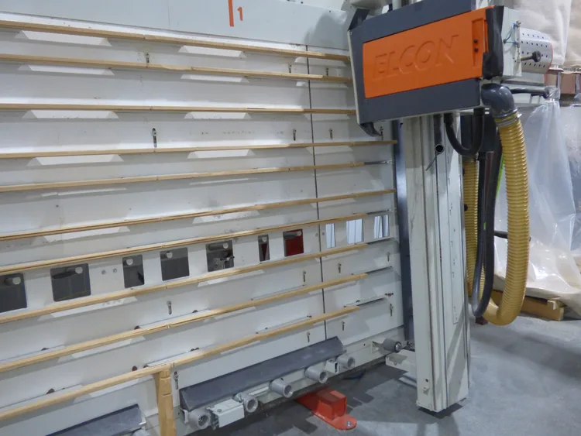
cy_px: 218
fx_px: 537
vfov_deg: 44.2
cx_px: 290
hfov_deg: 56.8
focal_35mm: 32
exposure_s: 1/60
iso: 400
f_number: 3.4
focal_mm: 5.78
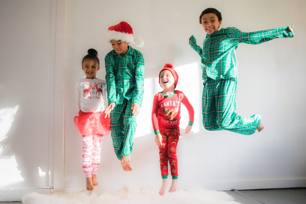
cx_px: 153
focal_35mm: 34
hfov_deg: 55.1
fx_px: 293
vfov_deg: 38.4
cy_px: 102
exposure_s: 1/640
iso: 800
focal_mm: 23
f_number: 3.8
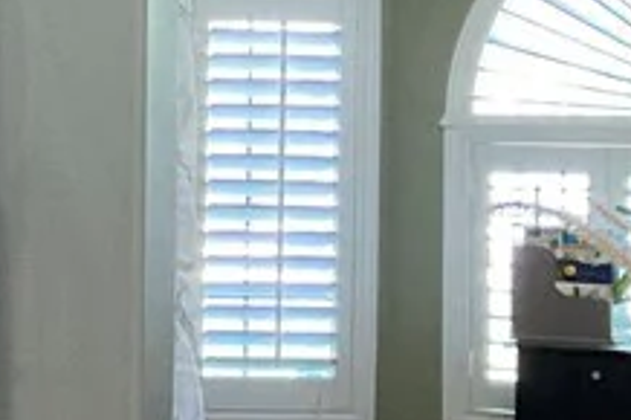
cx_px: -845
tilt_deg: +0.3
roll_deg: -1.0
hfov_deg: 11.9
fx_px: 2487
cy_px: 90
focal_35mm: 142
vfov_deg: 9.6
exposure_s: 1/60
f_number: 1.8
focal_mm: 3
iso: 250
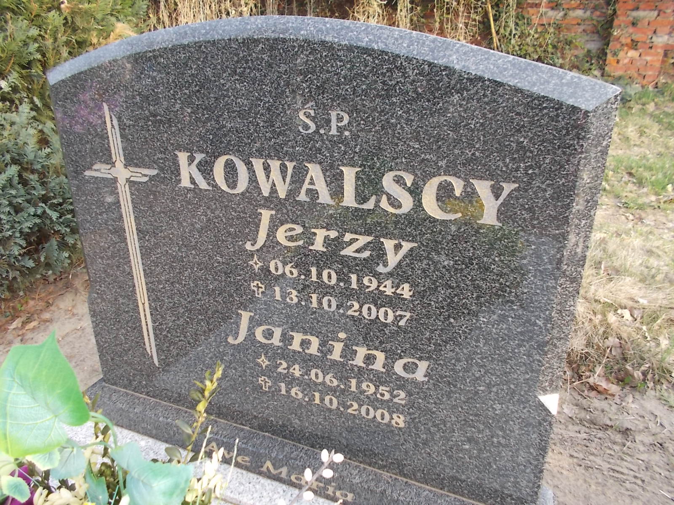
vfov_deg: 53.1
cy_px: 252
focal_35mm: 26
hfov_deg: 67.3
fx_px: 506
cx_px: 337
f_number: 3.2
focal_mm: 4.6
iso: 80
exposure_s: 1/125
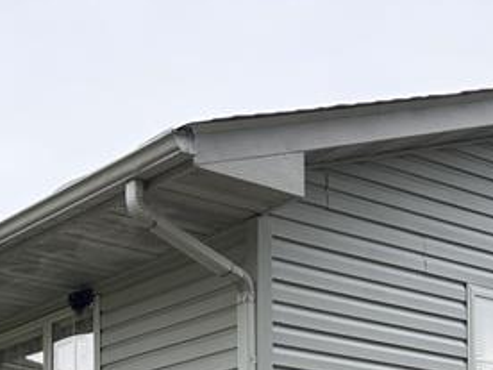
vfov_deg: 15.3
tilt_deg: +3.2
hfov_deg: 22.0
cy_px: 563
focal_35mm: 89
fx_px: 1268
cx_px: 229
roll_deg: +0.4
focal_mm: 6.76
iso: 100
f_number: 1.78
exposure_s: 1/757
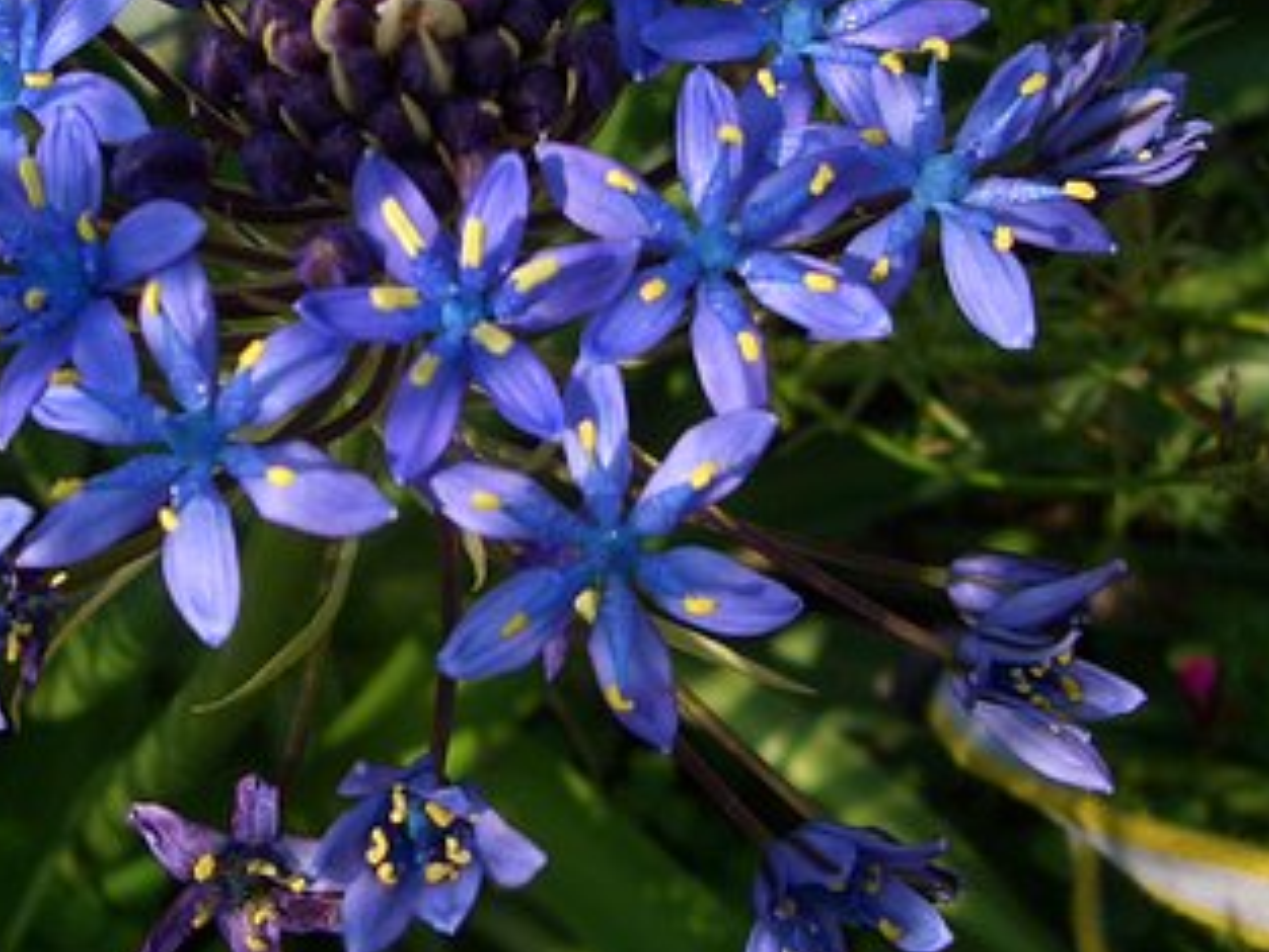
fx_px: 2457
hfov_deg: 28.3
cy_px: 203
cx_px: 239
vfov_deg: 21.7
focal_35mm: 67
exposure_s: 1/800
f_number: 2.8
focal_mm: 6.8
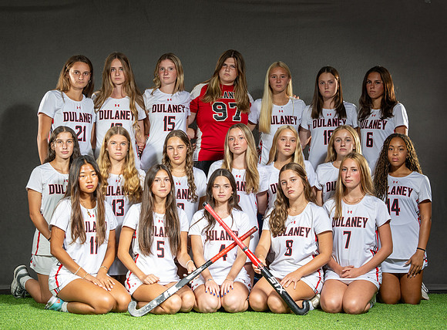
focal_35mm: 71
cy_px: 168
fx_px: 910
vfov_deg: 20.5
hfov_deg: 27.6
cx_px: 249
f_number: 6.3
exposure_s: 1/125
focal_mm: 46
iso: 160
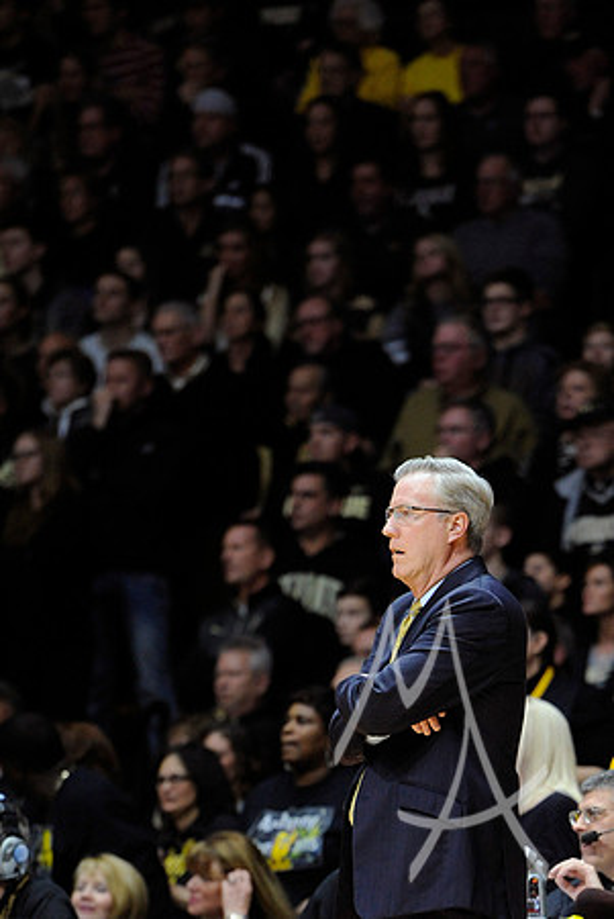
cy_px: 460
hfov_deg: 6.9
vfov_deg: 10.3
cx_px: 307
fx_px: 5105
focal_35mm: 200
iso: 3200
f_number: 3.2
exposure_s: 1/800
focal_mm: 200
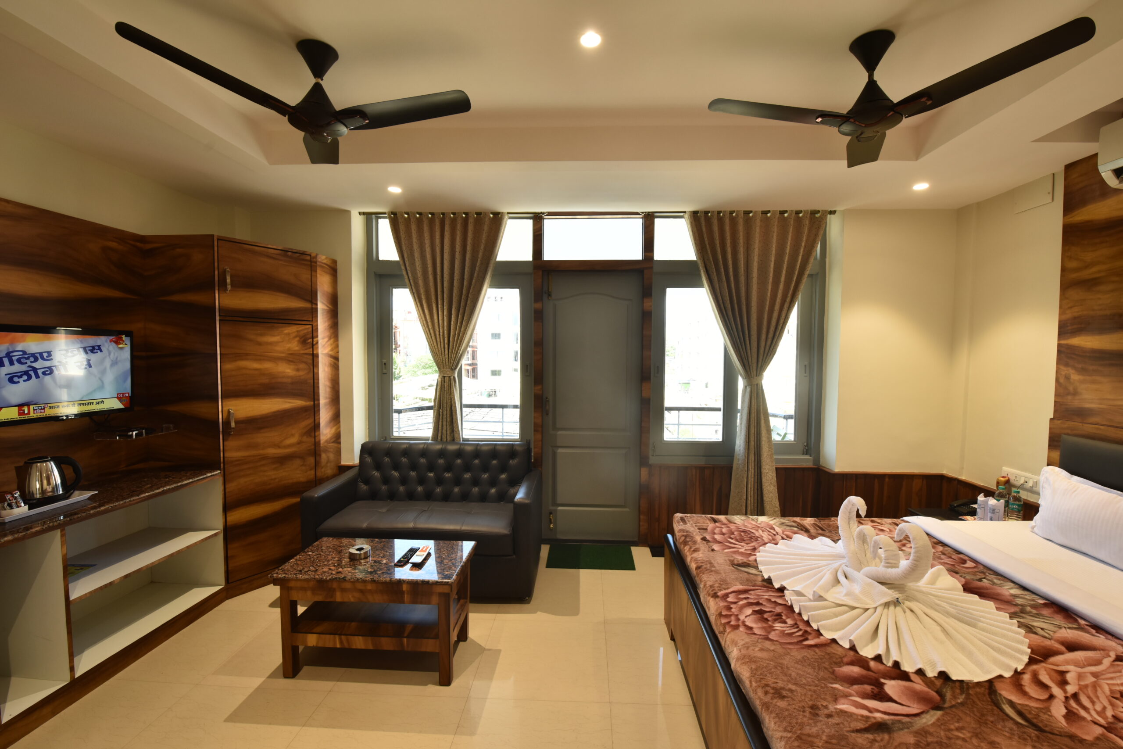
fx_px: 468
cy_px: 374
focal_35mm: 15
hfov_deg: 100.4
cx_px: 562
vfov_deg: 77.3
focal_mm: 15
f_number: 8
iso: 500
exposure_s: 1/15
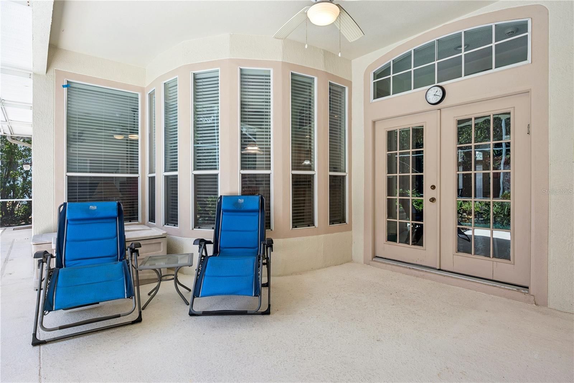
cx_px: 287
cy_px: 192
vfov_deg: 65.9
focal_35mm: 18
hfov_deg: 88.4
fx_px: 295
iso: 200
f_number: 9
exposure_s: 1/80
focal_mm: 18.5
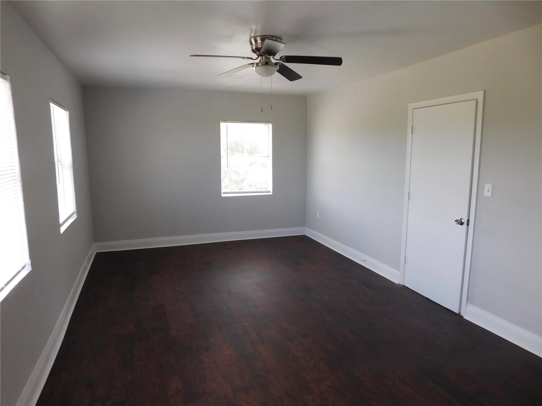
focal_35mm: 23
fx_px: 360
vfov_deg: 58.9
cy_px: 203
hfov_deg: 73.9
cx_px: 271
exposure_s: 1/50
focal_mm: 4
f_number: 3
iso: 125
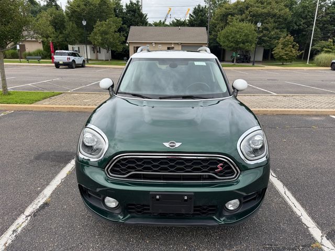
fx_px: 232
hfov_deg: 71.6
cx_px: 168
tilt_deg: -17.2
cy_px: 126
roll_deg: -0.7
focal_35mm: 24
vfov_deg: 56.8
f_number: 1.78
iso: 80
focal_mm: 6.76
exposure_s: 1/840
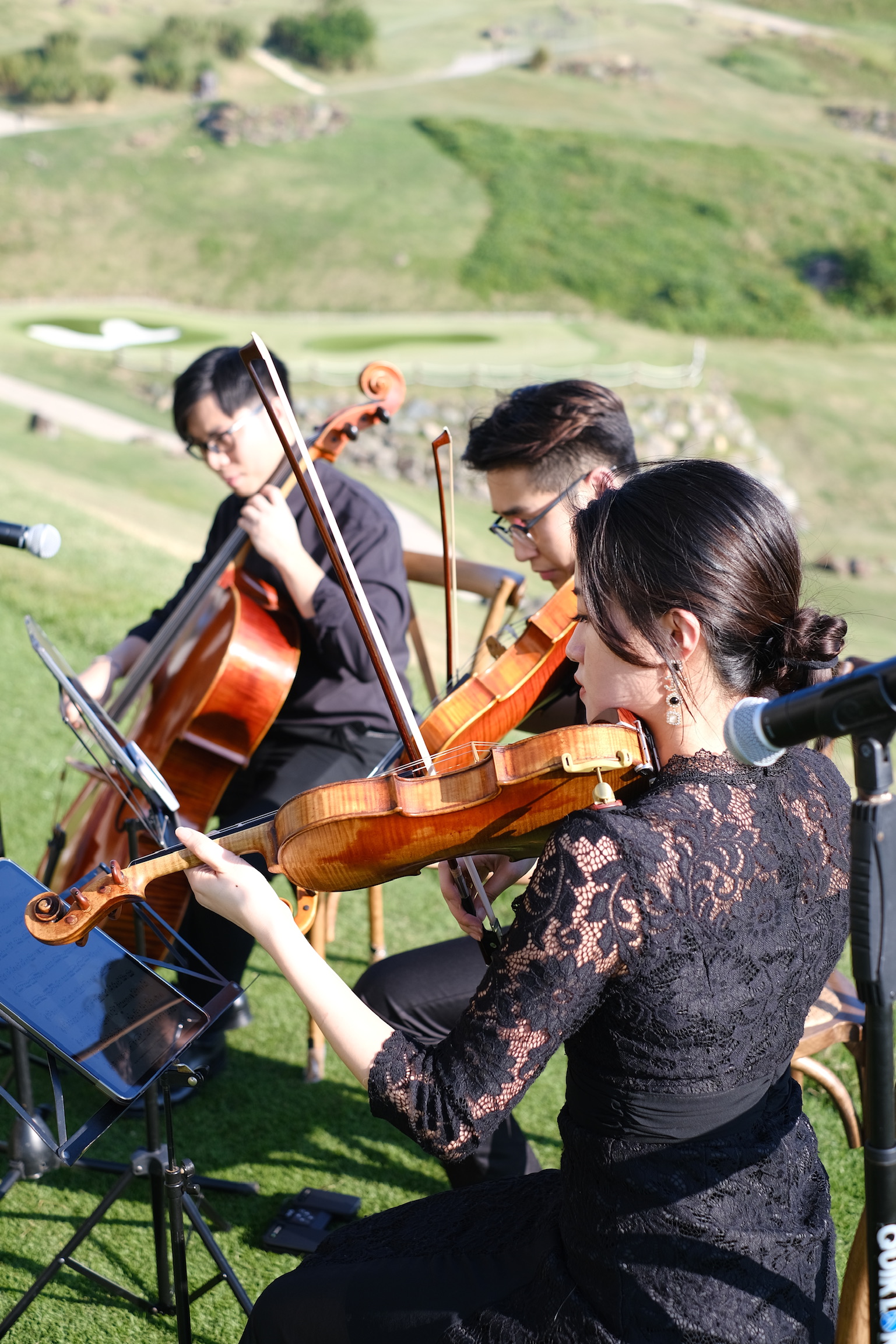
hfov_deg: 25.5
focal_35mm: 53
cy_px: 672
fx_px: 1978
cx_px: 448
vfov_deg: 37.5
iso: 160
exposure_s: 1/640
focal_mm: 35
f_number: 3.2
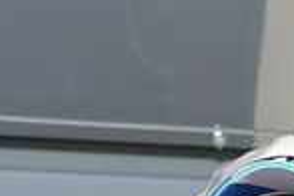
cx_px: 286
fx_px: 5406
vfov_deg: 2.1
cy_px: 387
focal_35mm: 662
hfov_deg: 3.1
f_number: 5.6
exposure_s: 1/250
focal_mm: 95
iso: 200
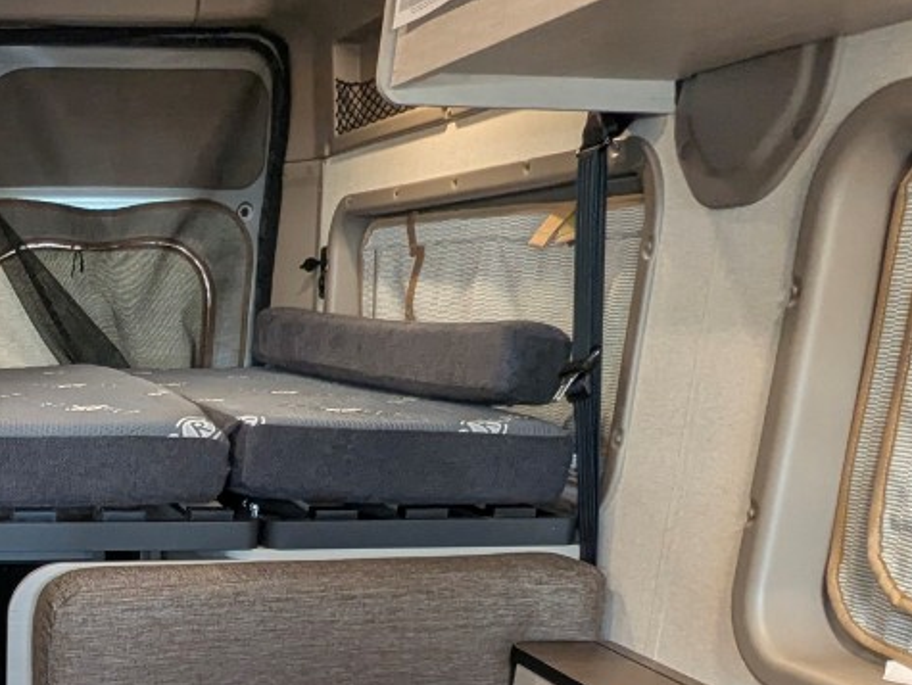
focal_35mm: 47
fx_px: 1239
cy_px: 819
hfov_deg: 35.5
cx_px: -49
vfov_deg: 27.3
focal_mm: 2.35
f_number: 2.2
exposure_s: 1/63.1
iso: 235
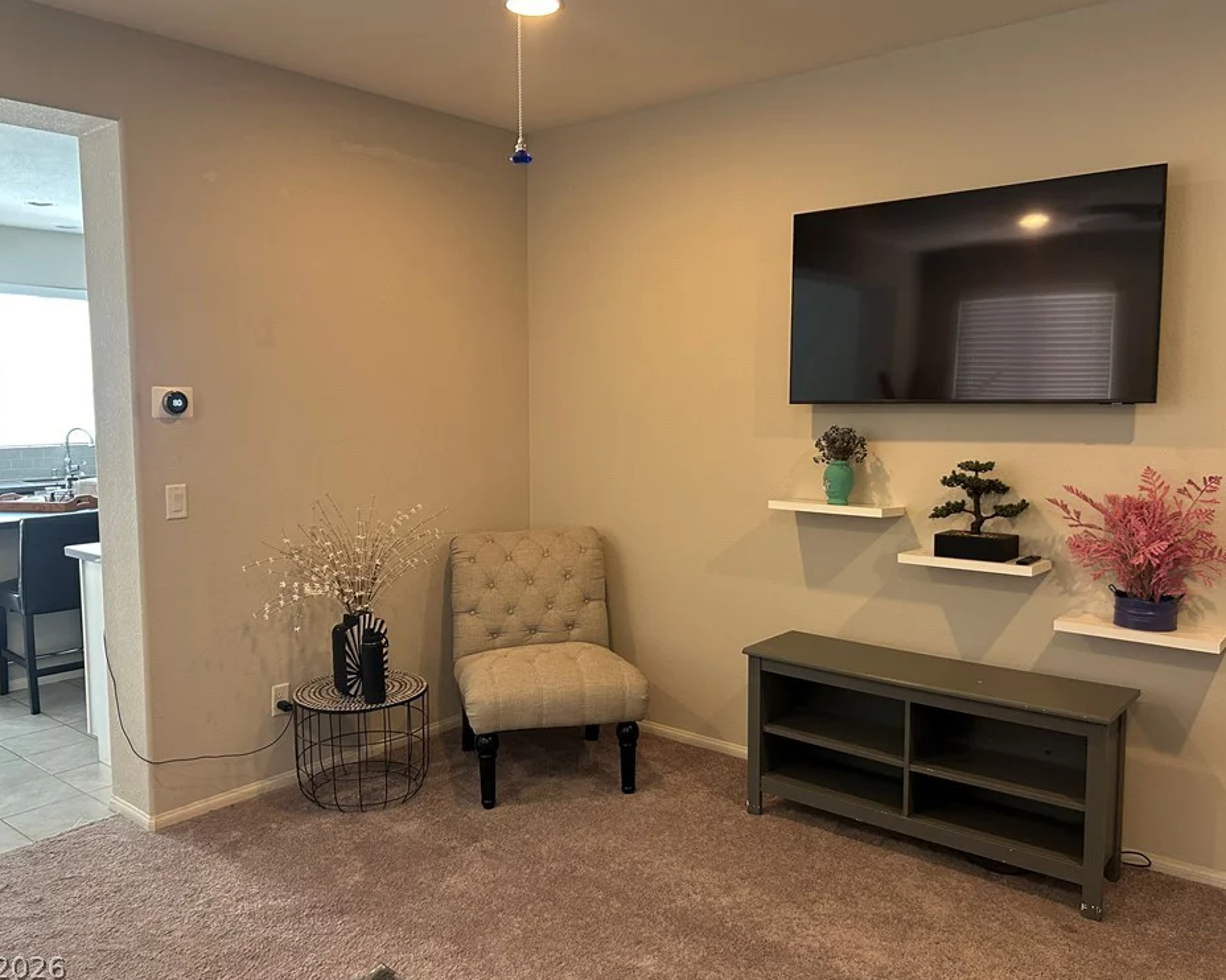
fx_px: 1016
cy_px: 482
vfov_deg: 51.5
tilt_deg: -4.3
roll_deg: +0.2
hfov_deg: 62.2
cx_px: 597
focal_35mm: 28
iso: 250
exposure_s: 1/60
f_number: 1.5
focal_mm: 5.7
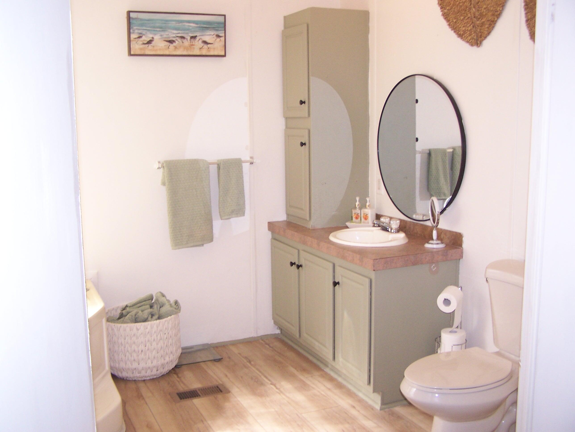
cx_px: 288
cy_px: 216
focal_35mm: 38
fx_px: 631
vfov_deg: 37.7
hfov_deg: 49.0
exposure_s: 1/60
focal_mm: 6.3
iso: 140
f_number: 2.8
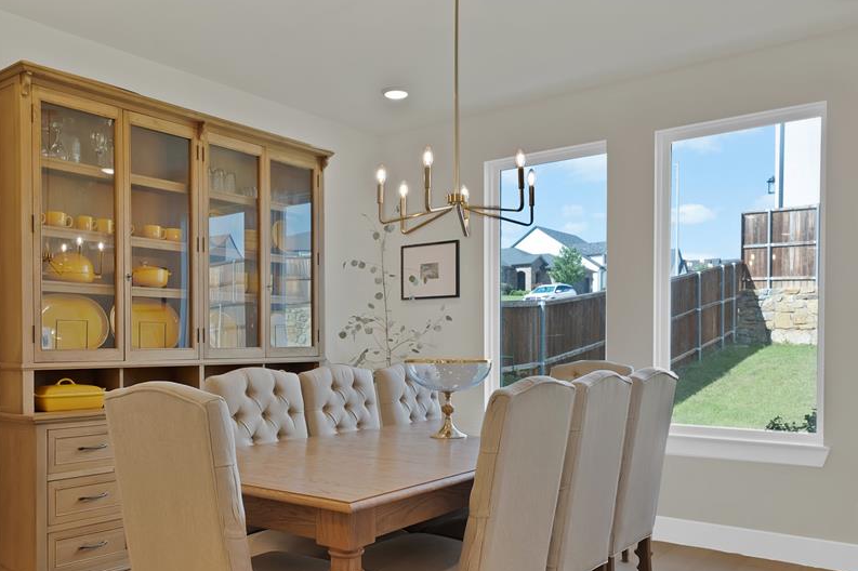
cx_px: 392
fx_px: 738
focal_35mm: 31
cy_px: 357
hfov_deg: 60.2
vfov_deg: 42.0
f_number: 9
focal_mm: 24
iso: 800
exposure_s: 1/6
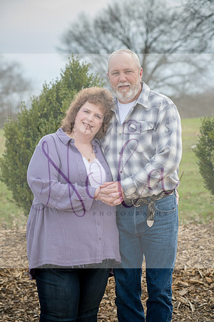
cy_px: 161
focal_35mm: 112
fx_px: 999
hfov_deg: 12.2
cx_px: 107
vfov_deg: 18.3
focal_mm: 112
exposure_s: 1/500
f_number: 6.3
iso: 400
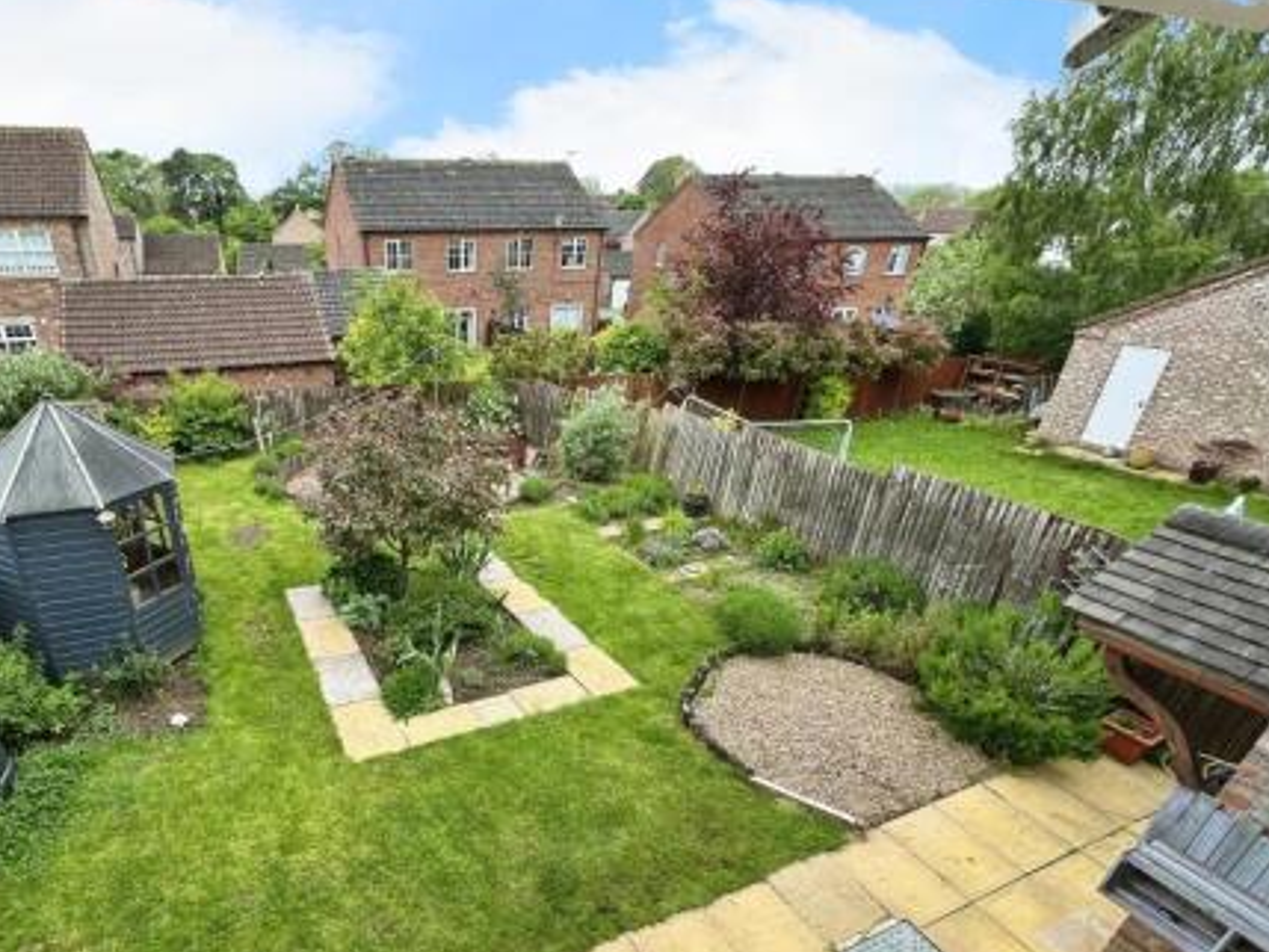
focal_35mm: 19
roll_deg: +0.3
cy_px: 605
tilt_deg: -29.5
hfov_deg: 82.6
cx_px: 454
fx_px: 697
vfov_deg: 67.5
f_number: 2.2
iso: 40
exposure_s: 1/319
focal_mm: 2.22
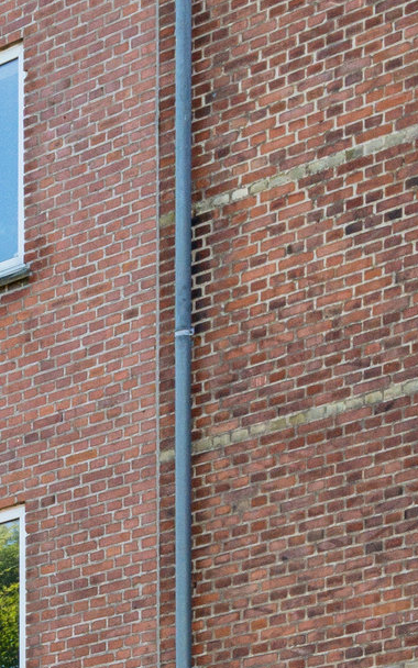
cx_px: -981
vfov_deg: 11.7
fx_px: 3208
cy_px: 805
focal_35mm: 176
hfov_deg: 6.6
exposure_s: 1/250
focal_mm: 35
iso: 640
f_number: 11
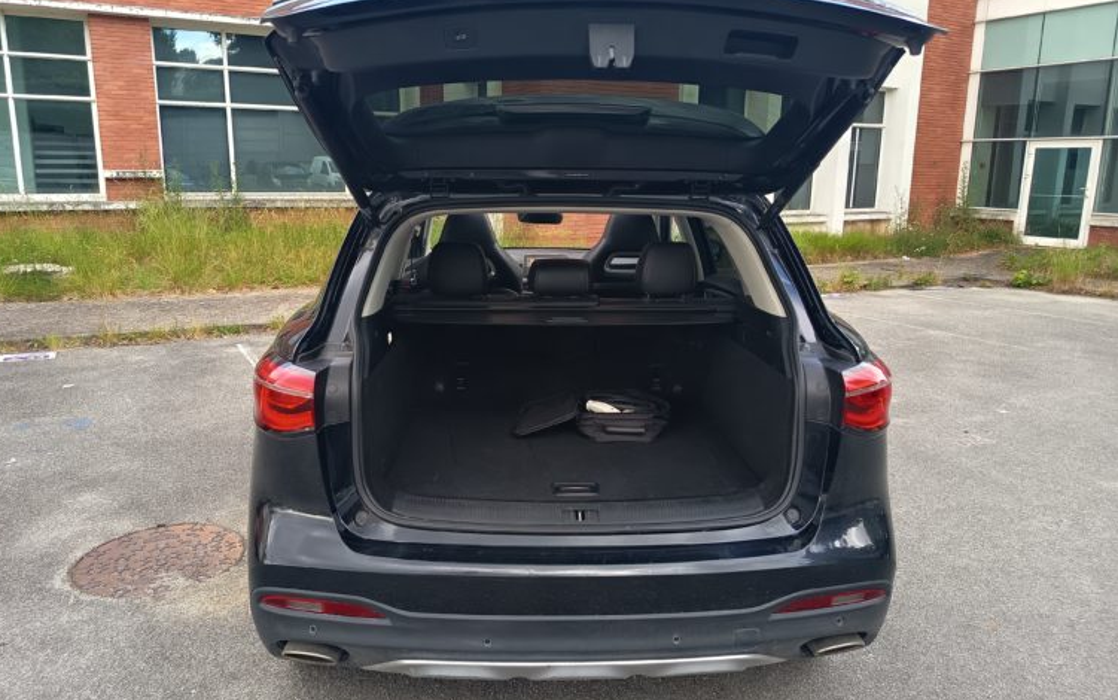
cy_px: 328
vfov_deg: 47.6
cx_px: 552
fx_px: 792
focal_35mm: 26
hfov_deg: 70.4
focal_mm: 5.27
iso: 147
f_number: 1.7
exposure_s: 1/100
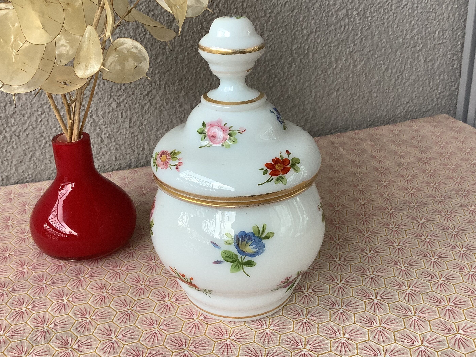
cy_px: 174
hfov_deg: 51.4
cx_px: 239
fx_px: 495
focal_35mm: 36
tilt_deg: -23.5
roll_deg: +2.9
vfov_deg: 39.7
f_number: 2.4
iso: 50
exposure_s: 1/120
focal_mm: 3.3
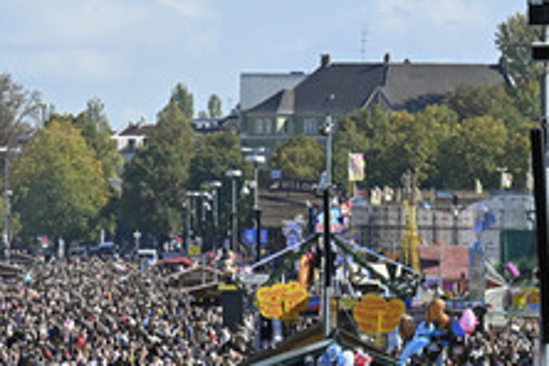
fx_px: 5307
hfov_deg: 5.9
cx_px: 67
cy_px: 344
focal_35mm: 348
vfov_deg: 3.9
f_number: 6.3
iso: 160
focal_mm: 115
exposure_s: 1/500
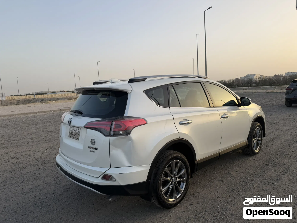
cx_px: 148
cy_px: 112
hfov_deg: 71.6
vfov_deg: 56.8
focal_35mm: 24
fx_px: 206
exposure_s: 1/1314
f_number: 1.78
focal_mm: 6.76
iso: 80
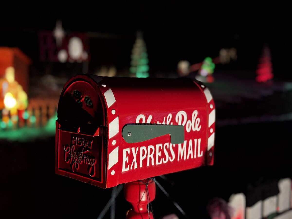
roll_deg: -1.7
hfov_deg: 39.7
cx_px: 146
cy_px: 110
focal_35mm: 48
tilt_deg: -1.4
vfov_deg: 30.3
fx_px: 405
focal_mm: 6.76
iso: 200
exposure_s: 1/40
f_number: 1.78
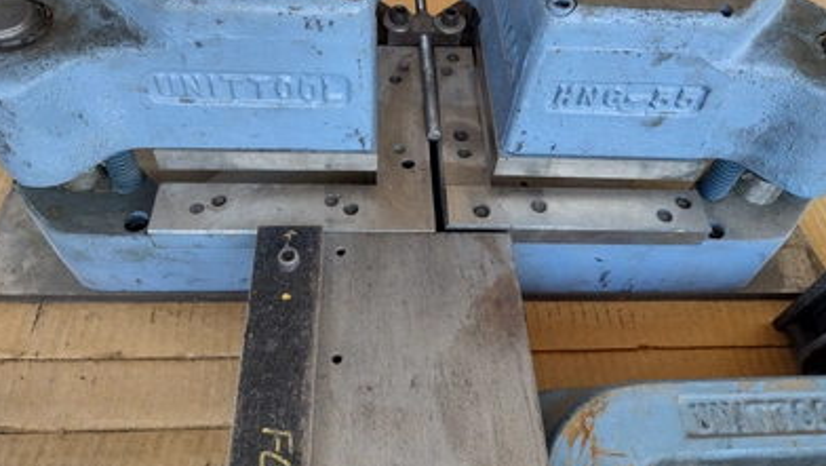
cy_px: 156
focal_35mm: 30
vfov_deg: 38.6
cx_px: 409
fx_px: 657
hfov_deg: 64.3
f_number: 1.7
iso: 188
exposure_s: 1/120
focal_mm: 4.71
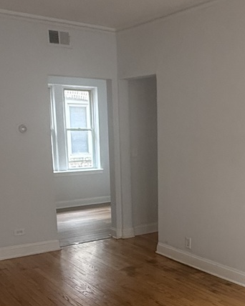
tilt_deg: -10.7
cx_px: 171
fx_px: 417
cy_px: 227
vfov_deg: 39.3
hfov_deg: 32.3
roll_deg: +1.6
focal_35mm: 46
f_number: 2.2
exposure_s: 1/99
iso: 250
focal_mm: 2.22
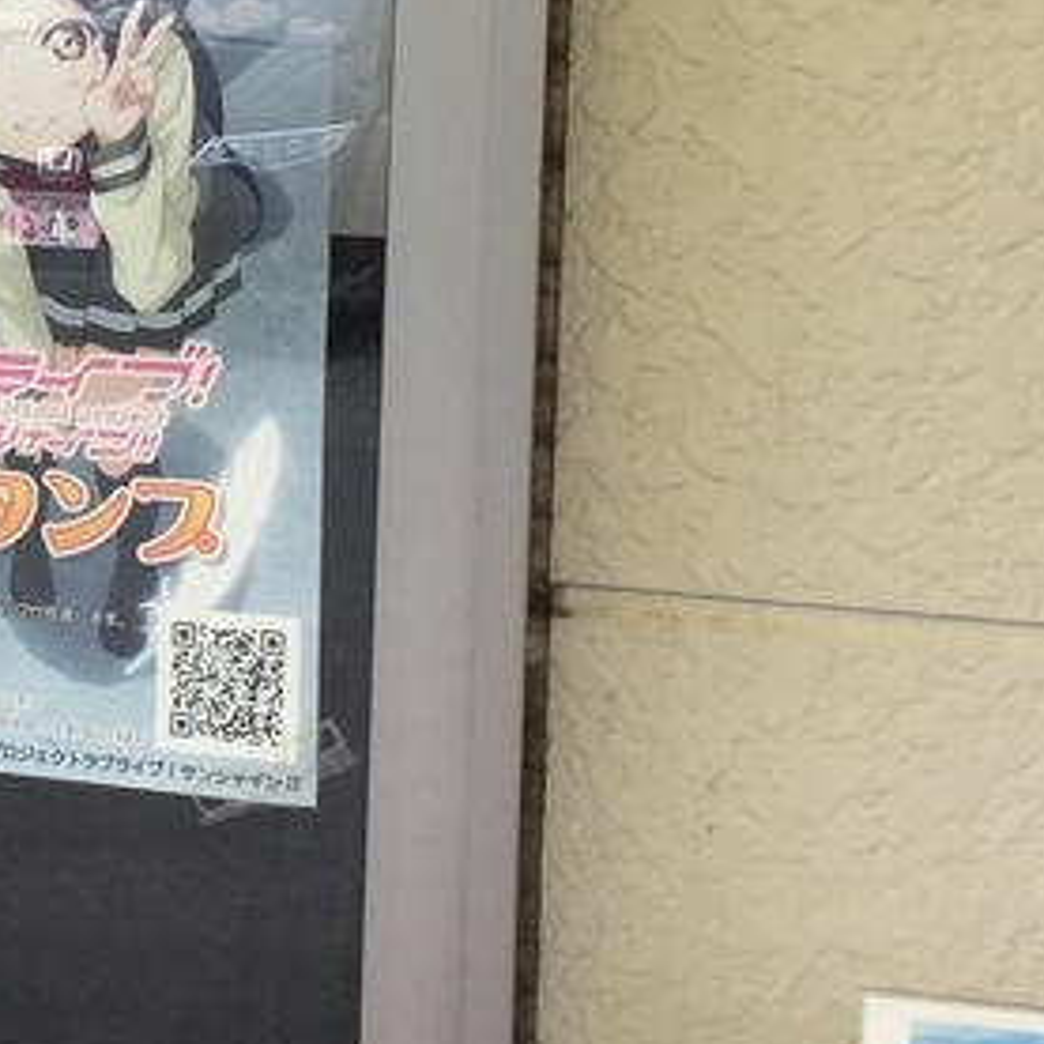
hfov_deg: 14.7
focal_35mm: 111
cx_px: -494
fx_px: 3787
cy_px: 204
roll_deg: -2.1
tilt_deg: -5.7
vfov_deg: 15.6
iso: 32
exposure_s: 1/255
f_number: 2.2
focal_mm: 4.15
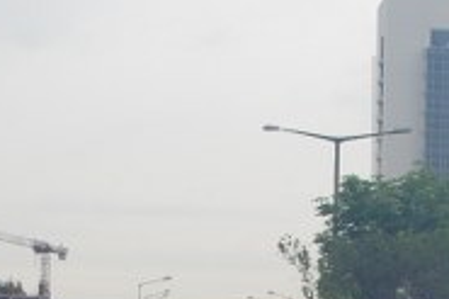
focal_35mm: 117
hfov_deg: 17.5
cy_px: 552
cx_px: 163
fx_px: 1458
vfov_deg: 10.9
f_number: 6.3
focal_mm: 18
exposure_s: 1/160
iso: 100
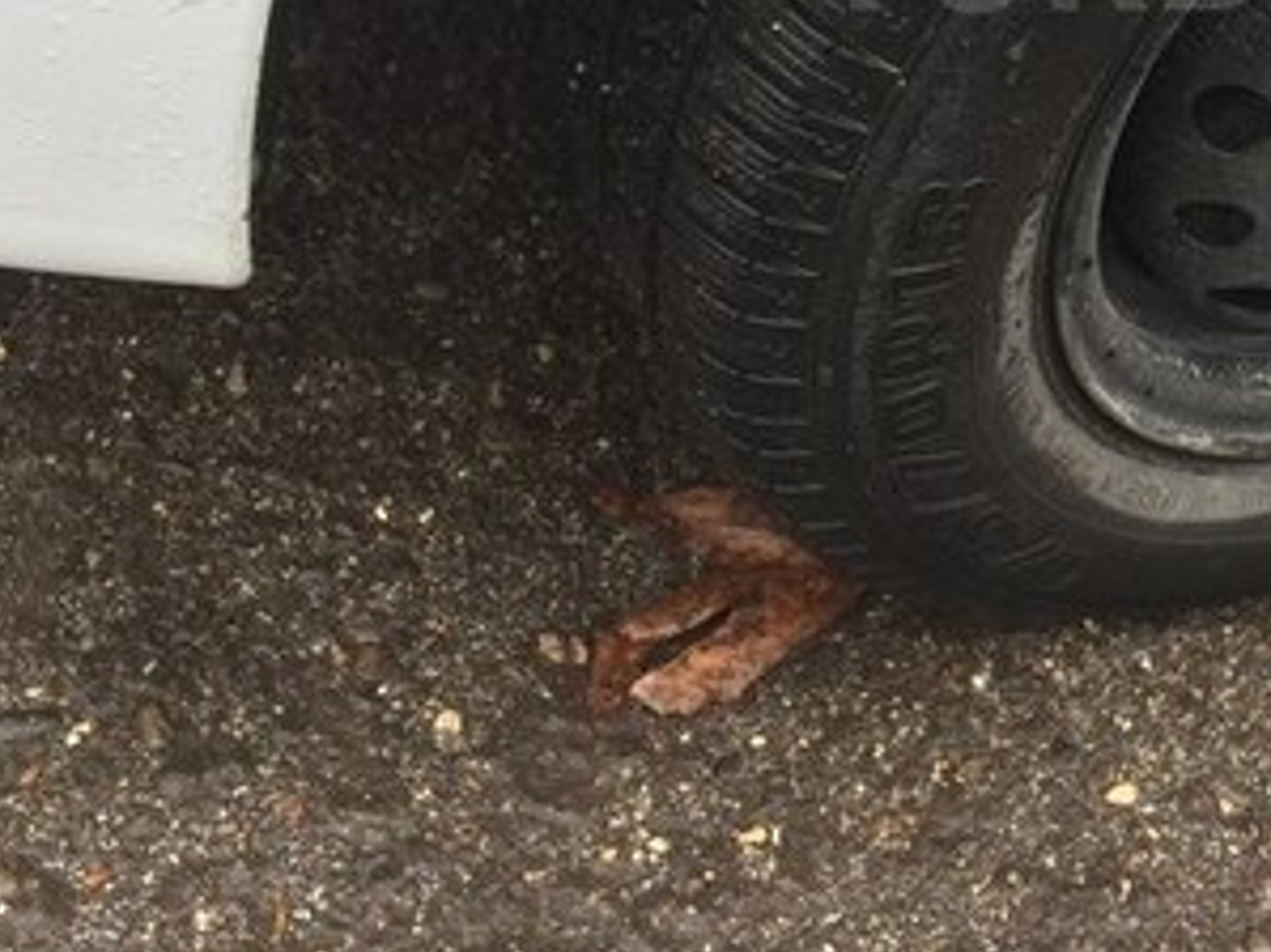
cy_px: -53
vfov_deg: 21.9
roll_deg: -16.2
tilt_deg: -38.6
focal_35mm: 64
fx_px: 2349
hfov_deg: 28.5
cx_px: 1250
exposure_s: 1/100
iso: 64
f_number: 2.2
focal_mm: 4.15
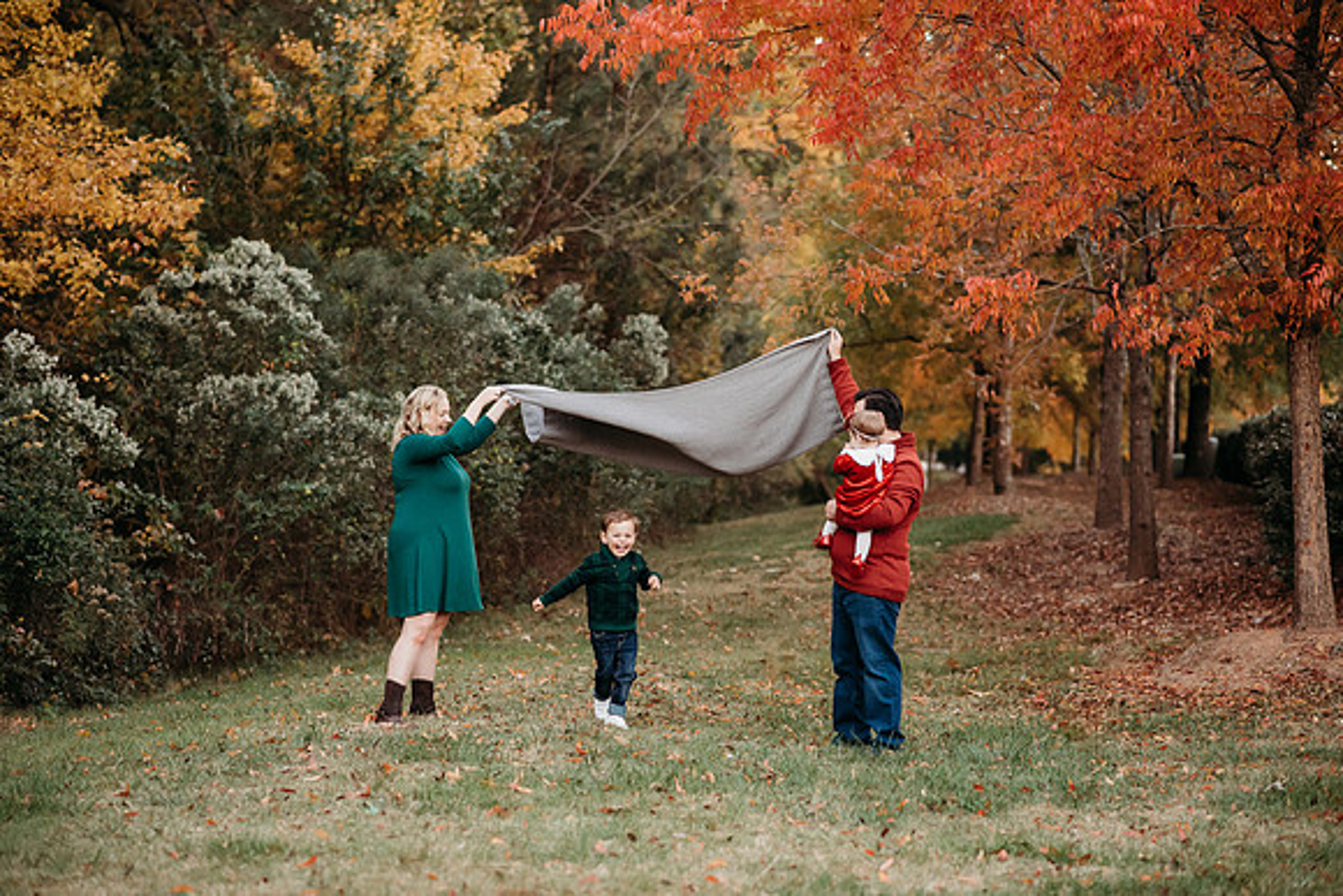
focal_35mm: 85
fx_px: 3172
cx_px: 672
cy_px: 448
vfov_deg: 16.1
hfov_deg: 23.9
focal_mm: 85
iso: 1600
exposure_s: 1/640
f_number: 2.5
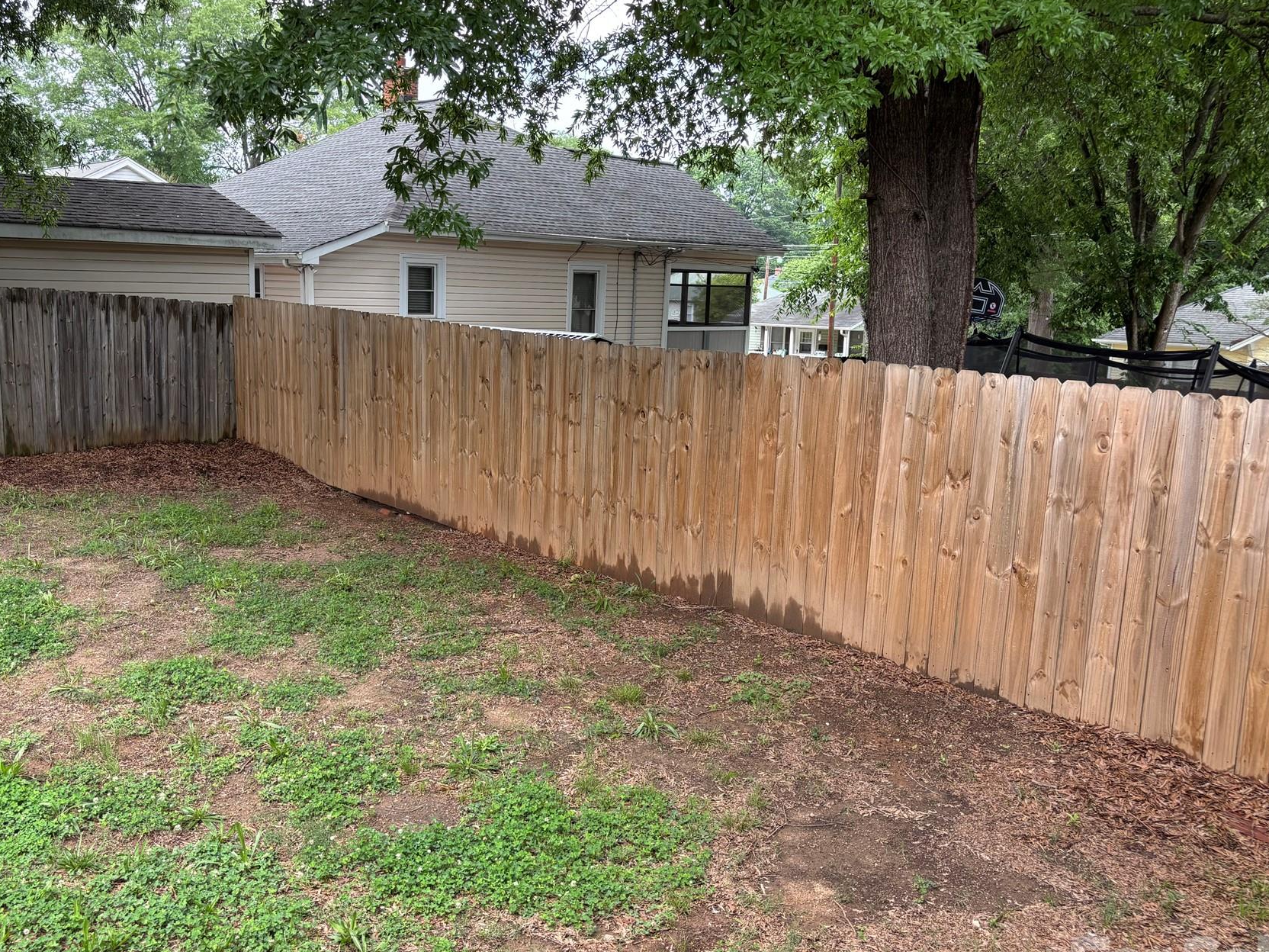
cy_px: 500
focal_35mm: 32
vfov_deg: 44.1
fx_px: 1173
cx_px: 534
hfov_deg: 56.5
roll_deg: -2.1
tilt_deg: -9.7
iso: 40
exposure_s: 1/246
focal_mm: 5.96
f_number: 1.6
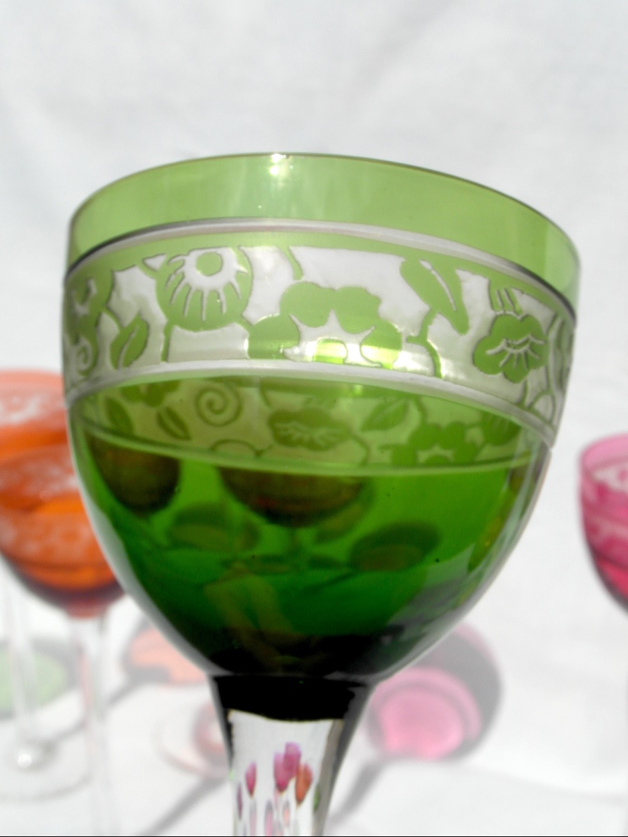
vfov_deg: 36.2
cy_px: 418
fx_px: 1282
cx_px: 314
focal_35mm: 53
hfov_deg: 27.5
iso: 80
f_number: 6
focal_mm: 8.7
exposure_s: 1/750
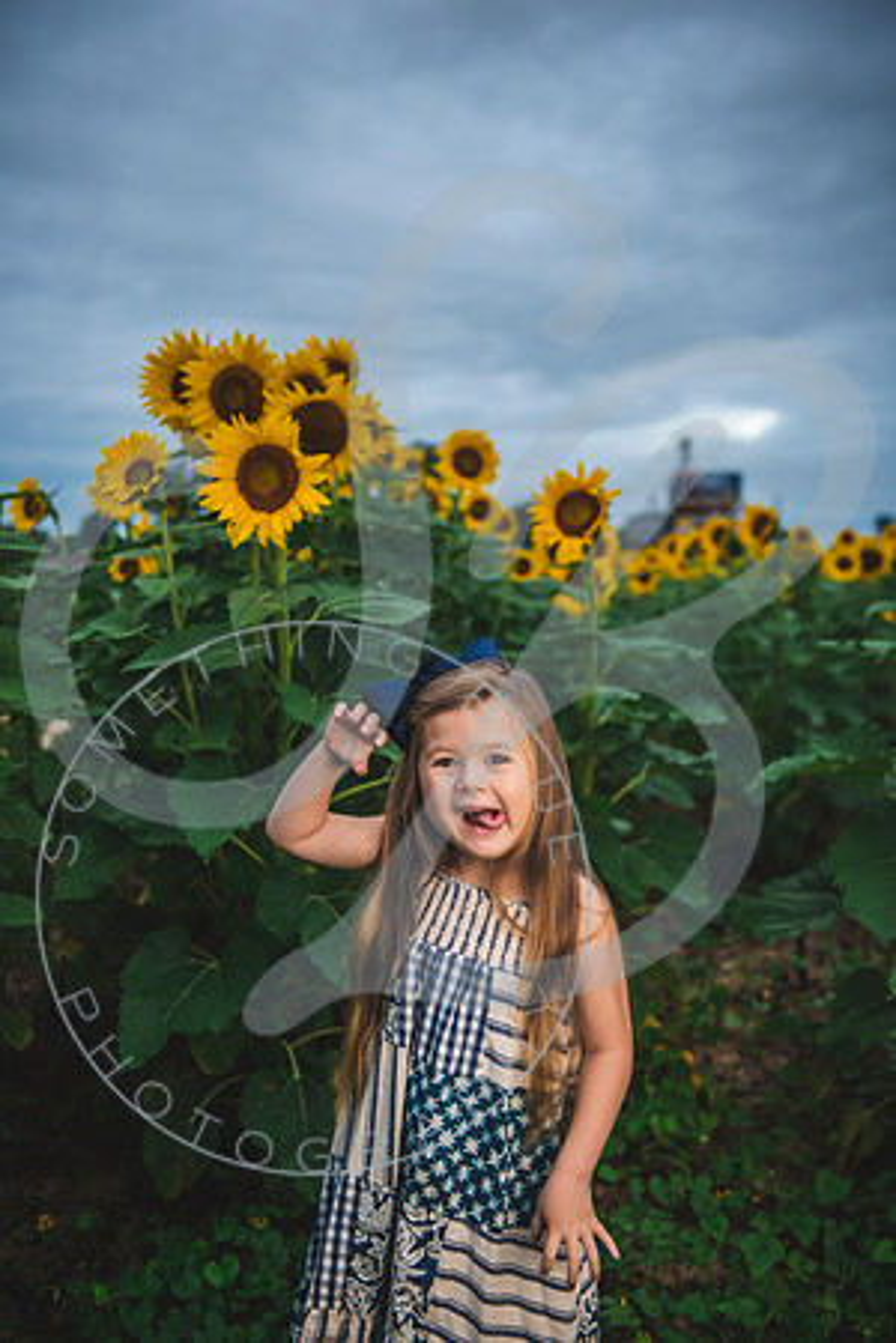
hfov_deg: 35.1
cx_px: 448
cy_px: 672
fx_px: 1419
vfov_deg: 50.7
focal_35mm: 38
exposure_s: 1/250
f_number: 2.8
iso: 200
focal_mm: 38
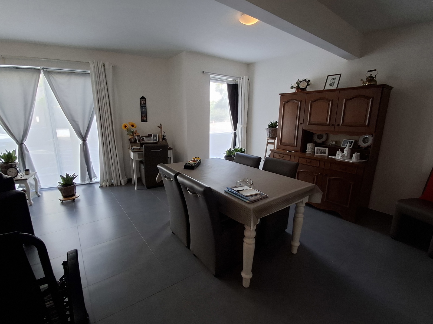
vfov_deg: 78.1
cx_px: 216
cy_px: 162
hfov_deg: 94.5
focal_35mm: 16
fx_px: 200
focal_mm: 1.64
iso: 200
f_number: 2.2
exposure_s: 1/50
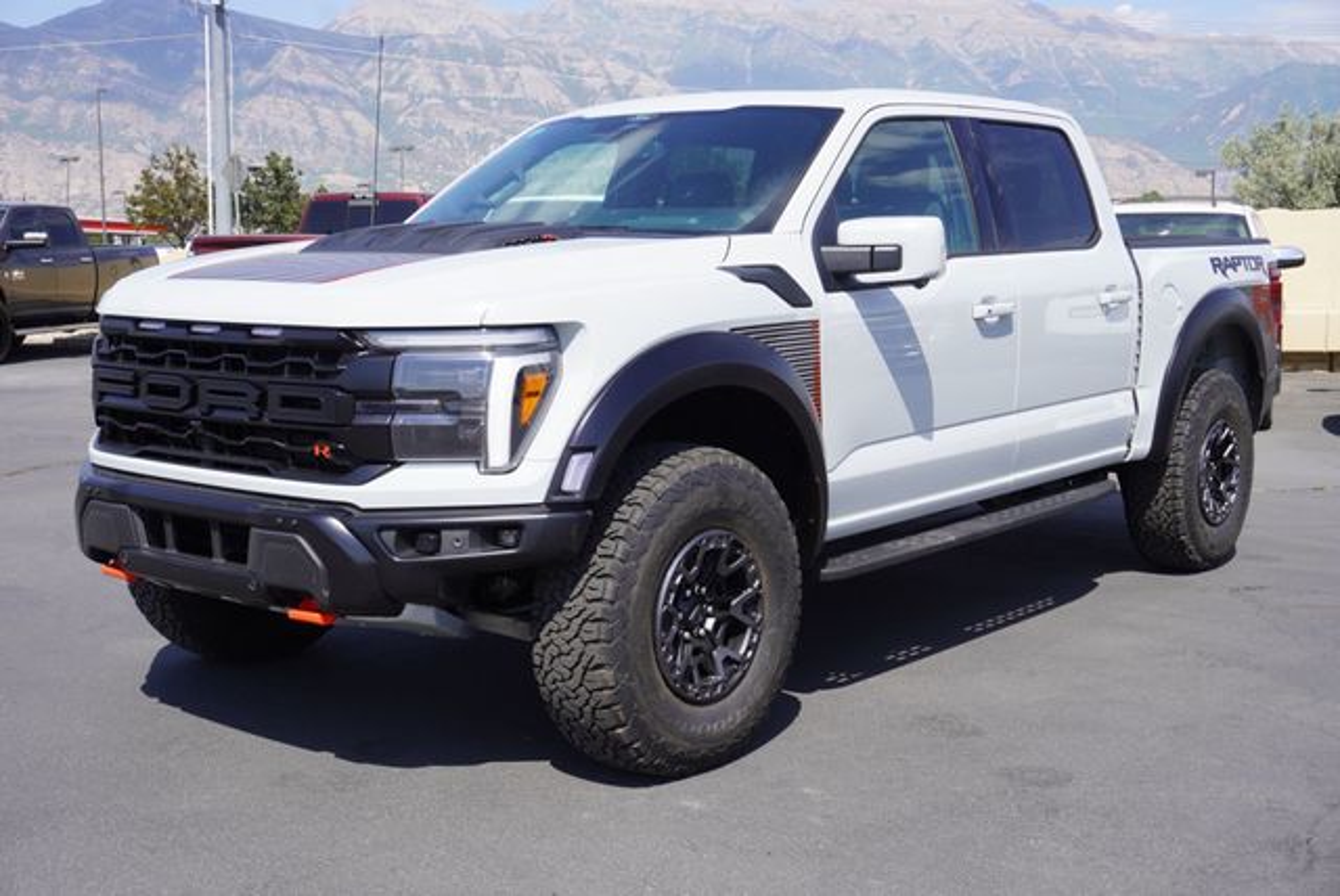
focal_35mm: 44
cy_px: 448
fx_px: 1621
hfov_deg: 44.9
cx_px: 670
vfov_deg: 30.9
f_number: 10
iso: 100
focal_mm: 29
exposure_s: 1/125
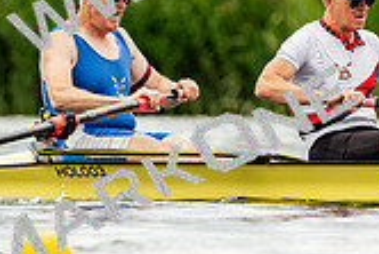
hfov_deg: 1.0
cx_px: 290
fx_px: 22074
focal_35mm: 2095
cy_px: 58
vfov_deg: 0.7
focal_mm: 600
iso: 400
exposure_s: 1/2000
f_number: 6.3
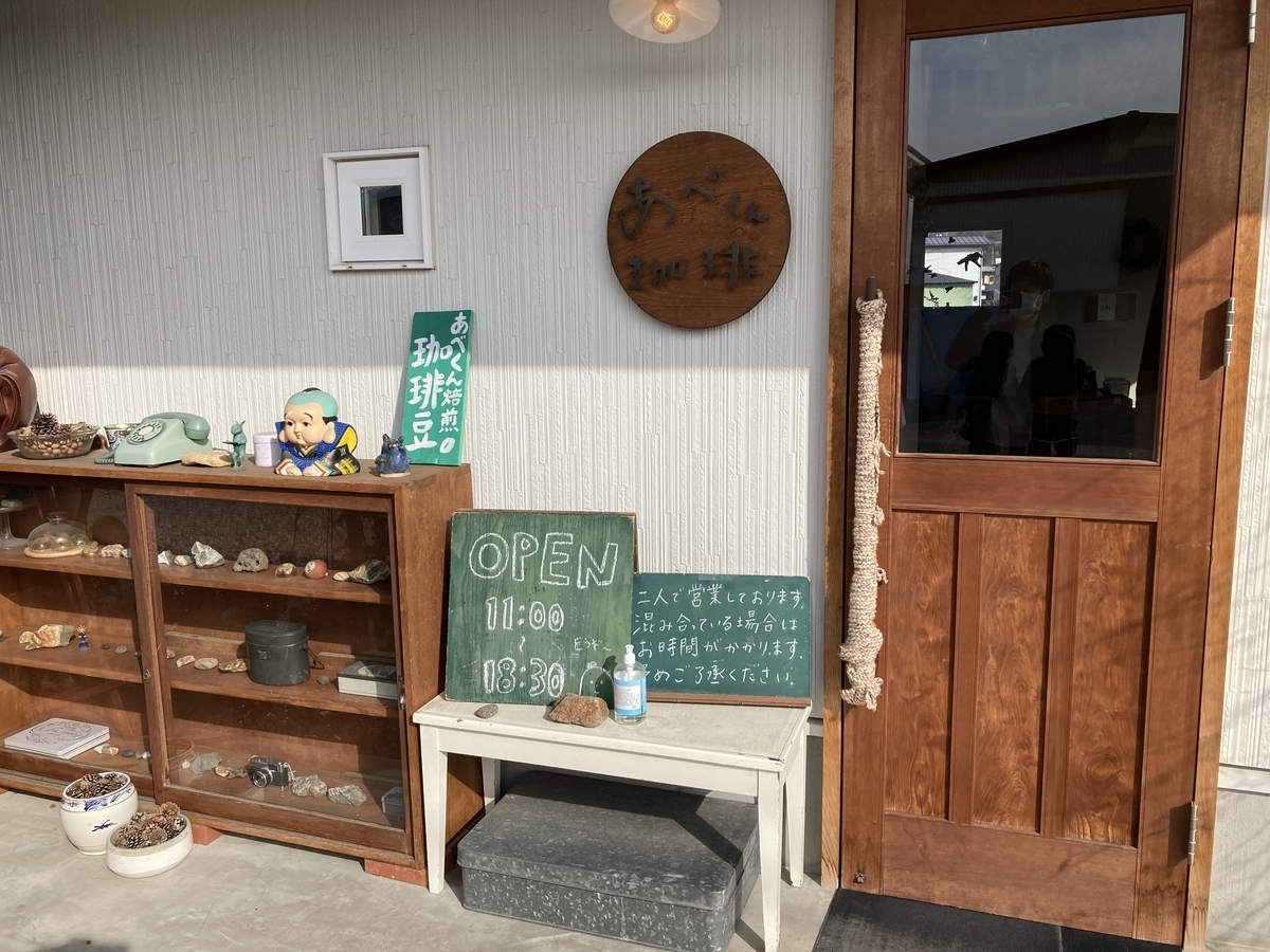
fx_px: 1027
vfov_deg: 49.7
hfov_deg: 63.4
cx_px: 635
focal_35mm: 28
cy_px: 476
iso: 20
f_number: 1.8
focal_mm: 3.99
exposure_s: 1/2024
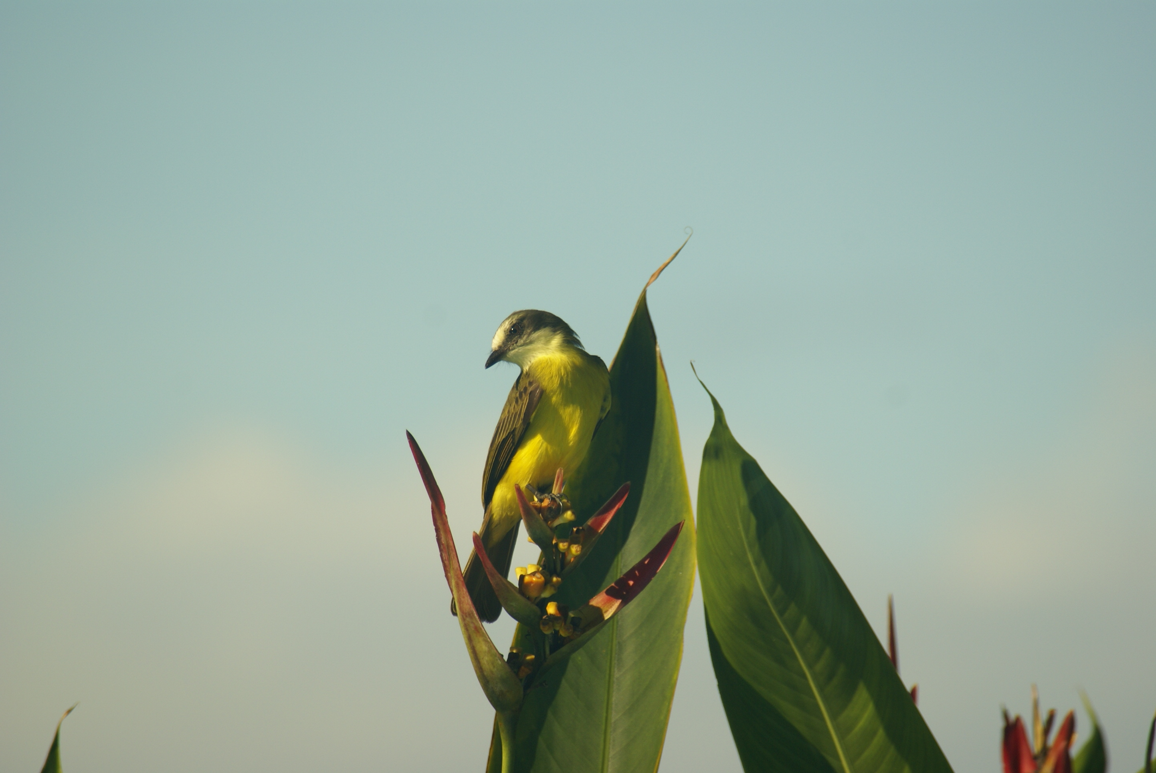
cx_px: 578
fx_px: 14461
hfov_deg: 4.6
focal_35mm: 450
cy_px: 386
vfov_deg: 3.1
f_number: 8
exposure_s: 1/500
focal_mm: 300
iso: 100
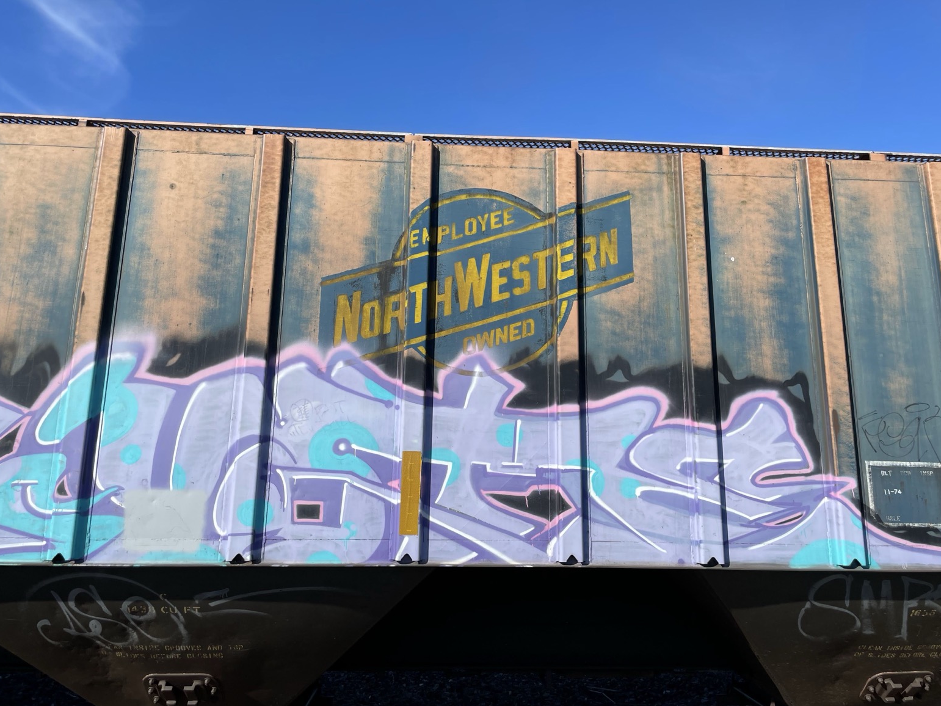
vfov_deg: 51.4
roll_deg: -0.3
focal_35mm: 27
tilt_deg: +11.5
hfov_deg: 65.3
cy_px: 347
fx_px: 734
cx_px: 482
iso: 32
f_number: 1.6
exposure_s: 1/3861
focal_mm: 4.2
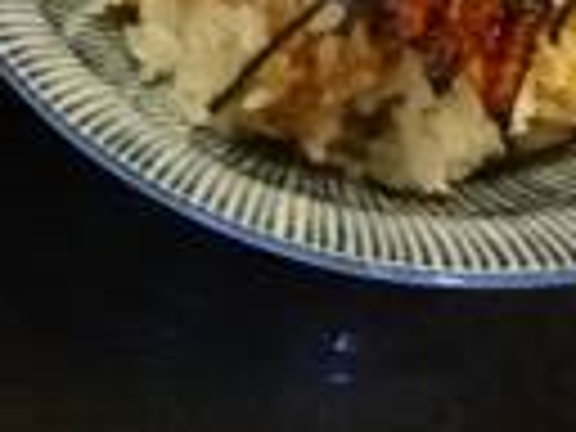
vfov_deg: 10.8
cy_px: 40
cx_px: -238
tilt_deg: -69.8
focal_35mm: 136
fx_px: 2263
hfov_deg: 13.8
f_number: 2.2
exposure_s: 1/20
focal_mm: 4.15
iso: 200
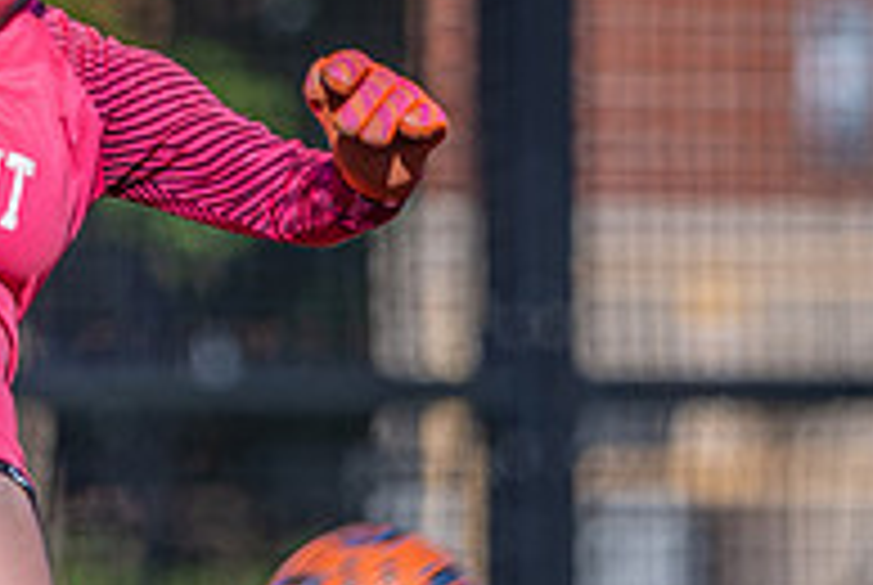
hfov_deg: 1.1
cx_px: -13
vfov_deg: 0.7
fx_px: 47432
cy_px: 416
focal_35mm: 1953
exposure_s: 1/1000
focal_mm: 400
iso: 64
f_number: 3.2
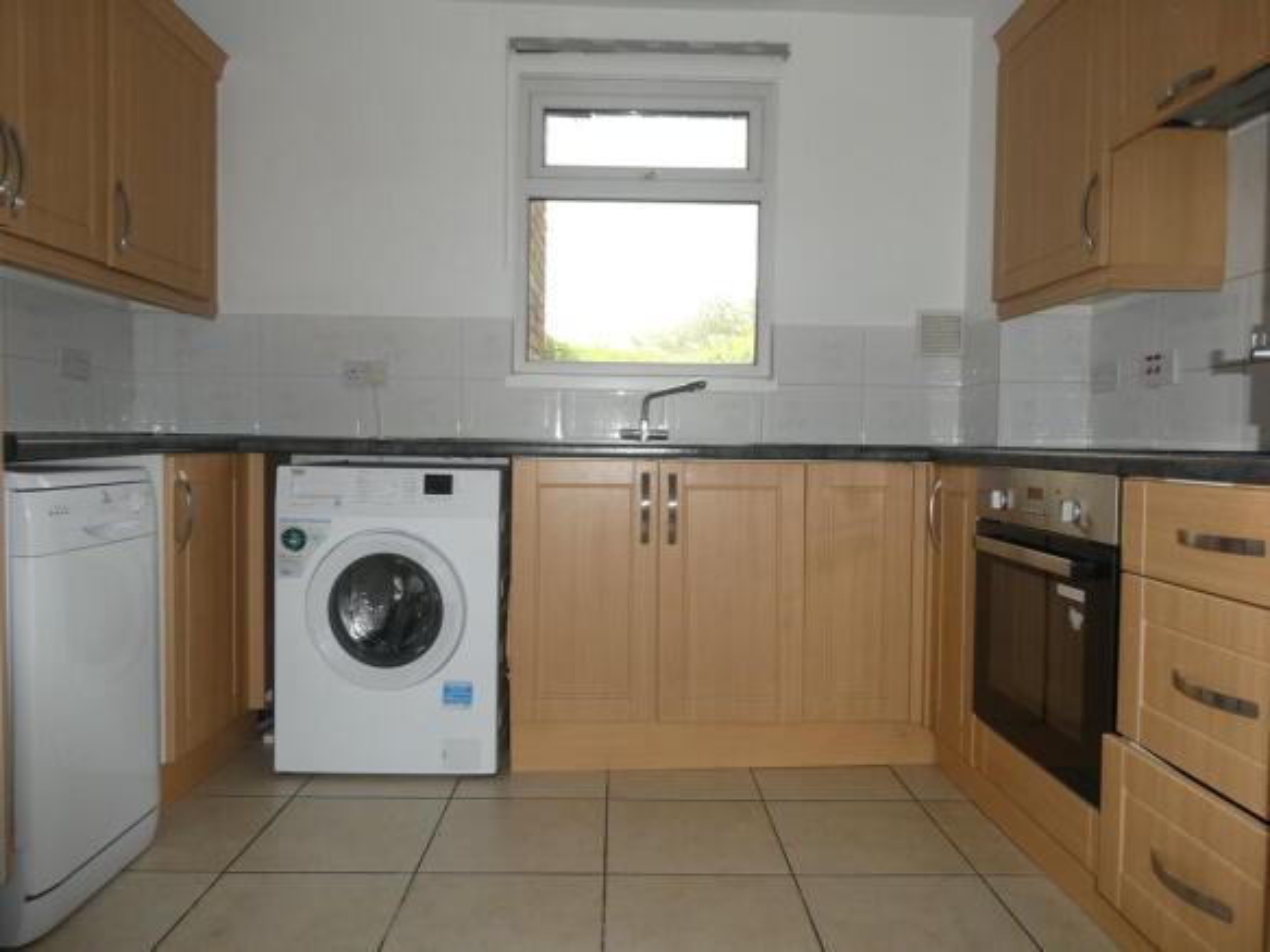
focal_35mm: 24
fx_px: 880
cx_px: 635
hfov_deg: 71.6
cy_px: 476
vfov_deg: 56.8
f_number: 3.3
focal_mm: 4.3
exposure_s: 1/60
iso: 125
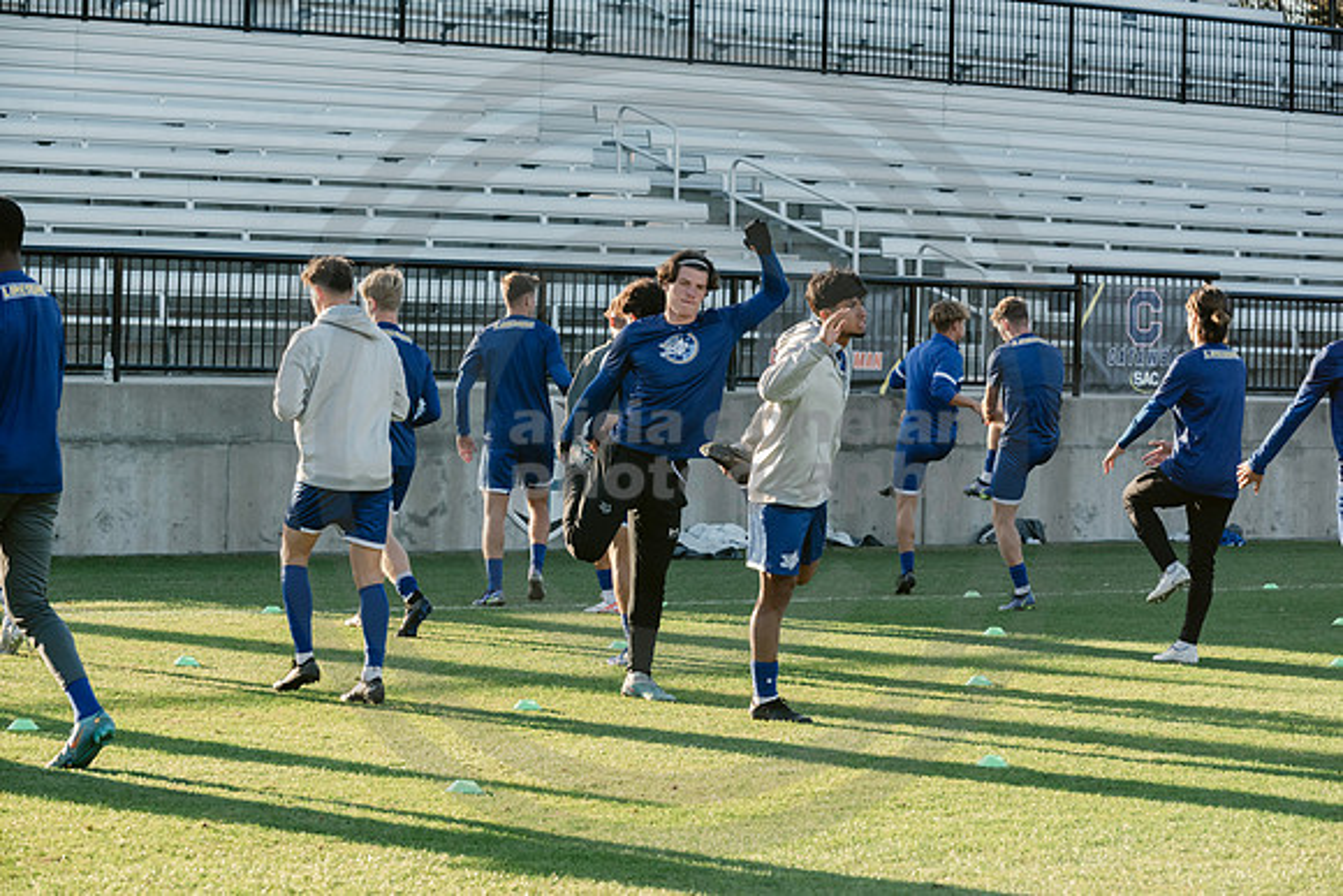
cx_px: 672
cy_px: 448
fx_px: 4328
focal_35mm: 116
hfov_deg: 17.6
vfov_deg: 11.8
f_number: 6.3
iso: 1250
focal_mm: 116
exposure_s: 1/1000
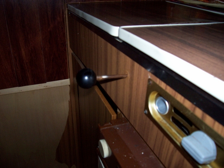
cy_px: 84
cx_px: 112
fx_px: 220
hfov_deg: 54.0
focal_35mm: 34
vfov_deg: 41.8
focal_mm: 5.6
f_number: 2.7
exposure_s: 1/112
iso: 140
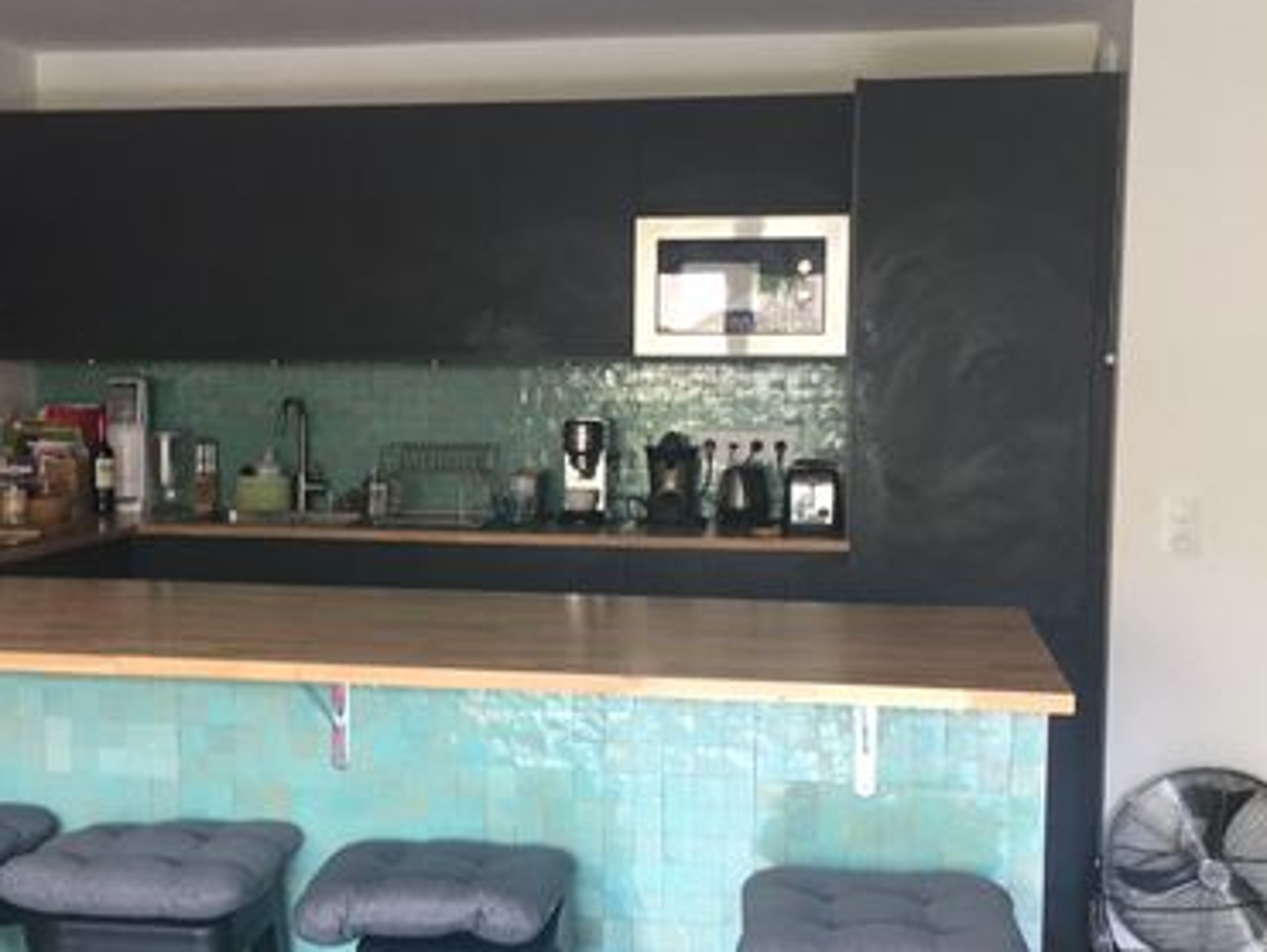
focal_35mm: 47
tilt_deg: -5.2
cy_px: 527
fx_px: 1721
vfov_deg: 30.9
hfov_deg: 40.3
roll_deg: +0.9
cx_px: 524
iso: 100
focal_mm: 4.15
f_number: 2.2
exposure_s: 1/33
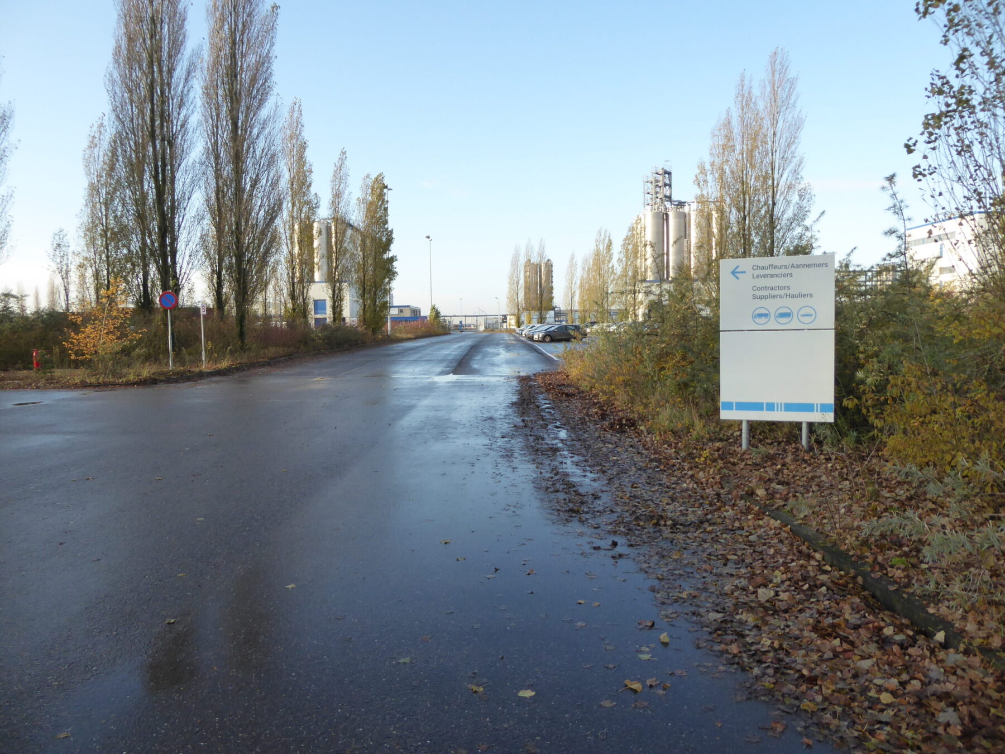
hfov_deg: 69.4
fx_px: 726
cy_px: 377
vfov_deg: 54.9
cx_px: 502
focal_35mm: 25
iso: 125
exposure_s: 1/320
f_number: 3.3
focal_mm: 4.3
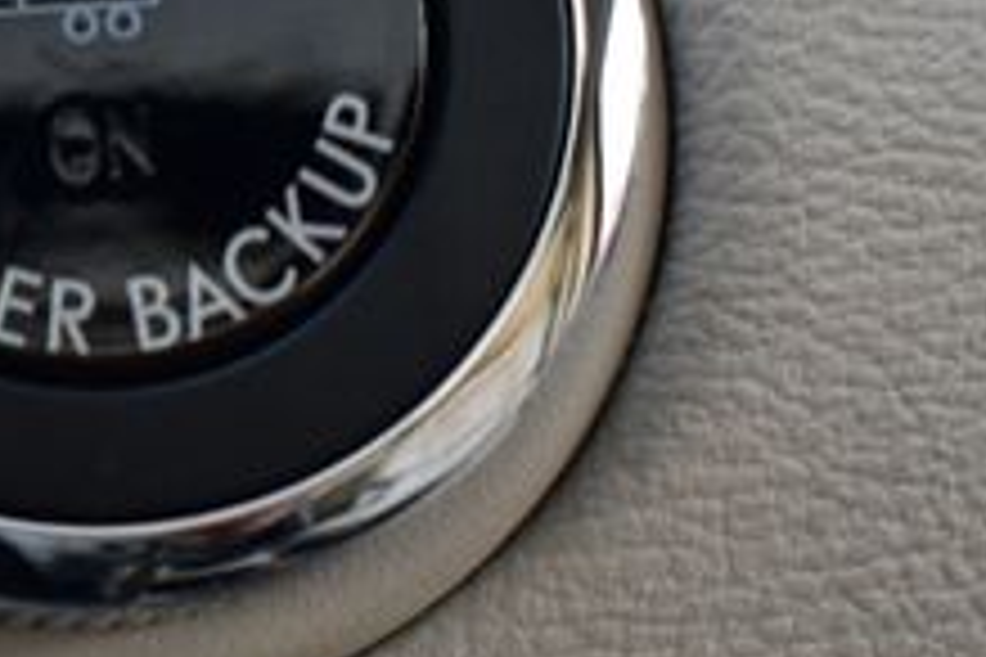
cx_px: -378
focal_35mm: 149
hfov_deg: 13.2
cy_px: 162
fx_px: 4081
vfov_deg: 9.2
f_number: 6.3
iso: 560
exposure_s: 1/15
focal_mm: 34
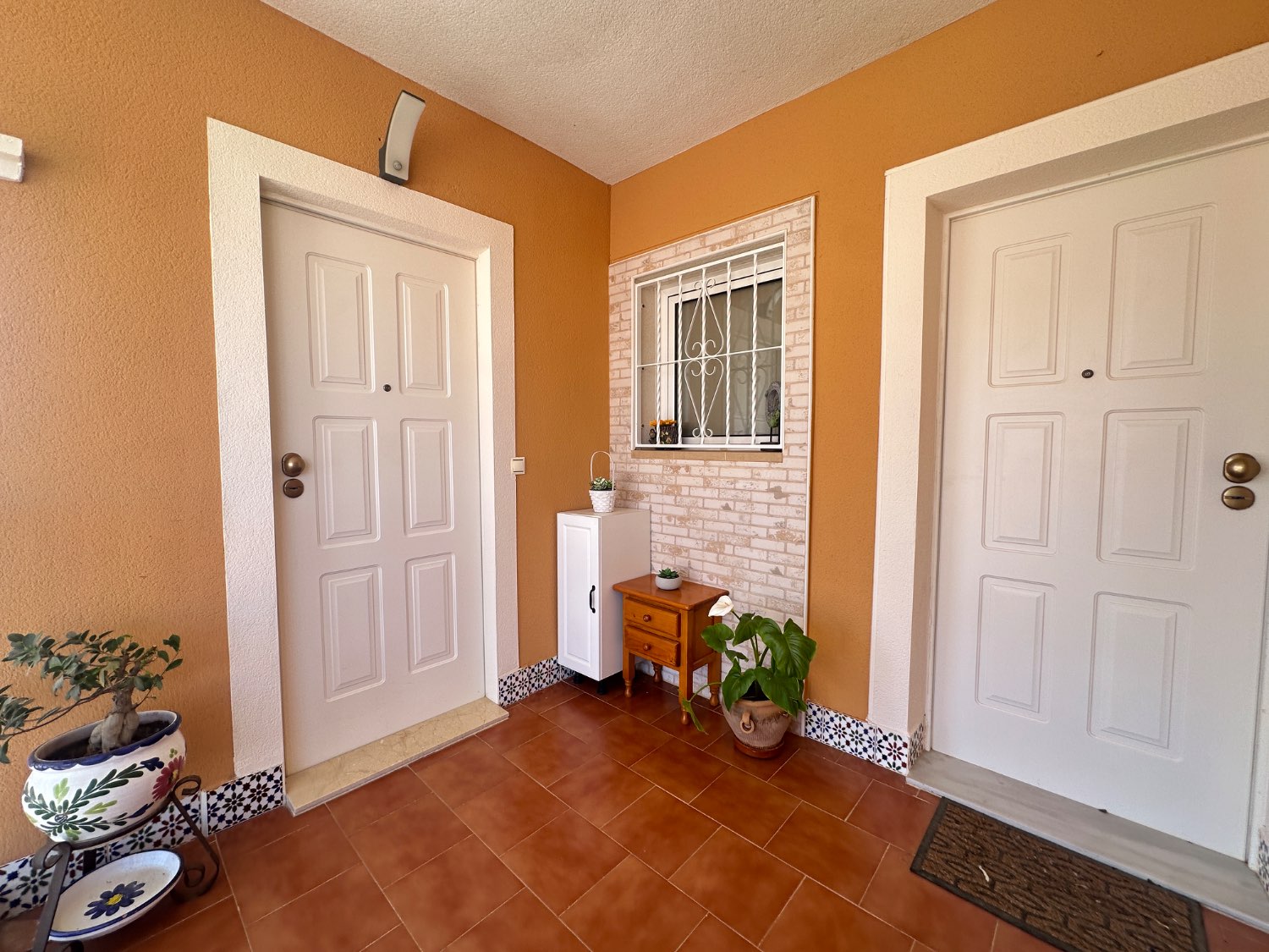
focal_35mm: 14
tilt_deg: -2.5
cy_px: 476
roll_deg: -0.5
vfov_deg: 85.7
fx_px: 513
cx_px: 634
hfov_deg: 102.1
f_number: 2.2
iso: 40
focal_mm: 2.22
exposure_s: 1/129
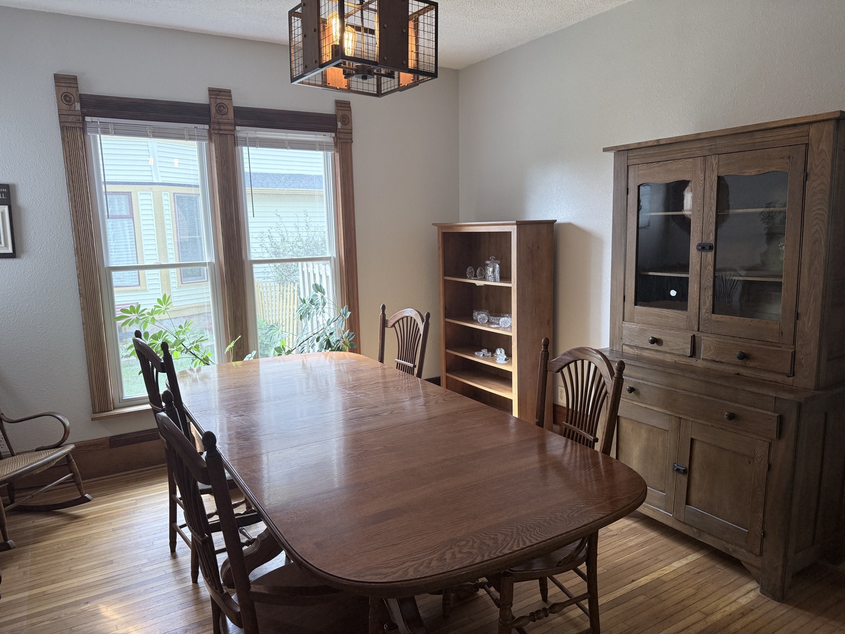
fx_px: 586
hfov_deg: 71.6
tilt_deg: -8.9
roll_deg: +1.5
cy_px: 317
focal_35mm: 24
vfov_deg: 56.8
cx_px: 422
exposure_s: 1/164
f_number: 1.78
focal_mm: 6.76
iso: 160
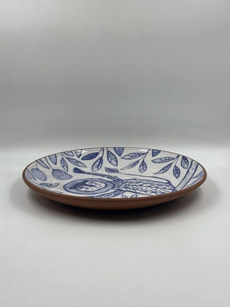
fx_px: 425
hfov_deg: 30.3
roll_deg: -0.6
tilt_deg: -15.5
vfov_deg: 39.7
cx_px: 115
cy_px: 154
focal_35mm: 48
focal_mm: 6.86
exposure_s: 1/694
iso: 64
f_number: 1.78
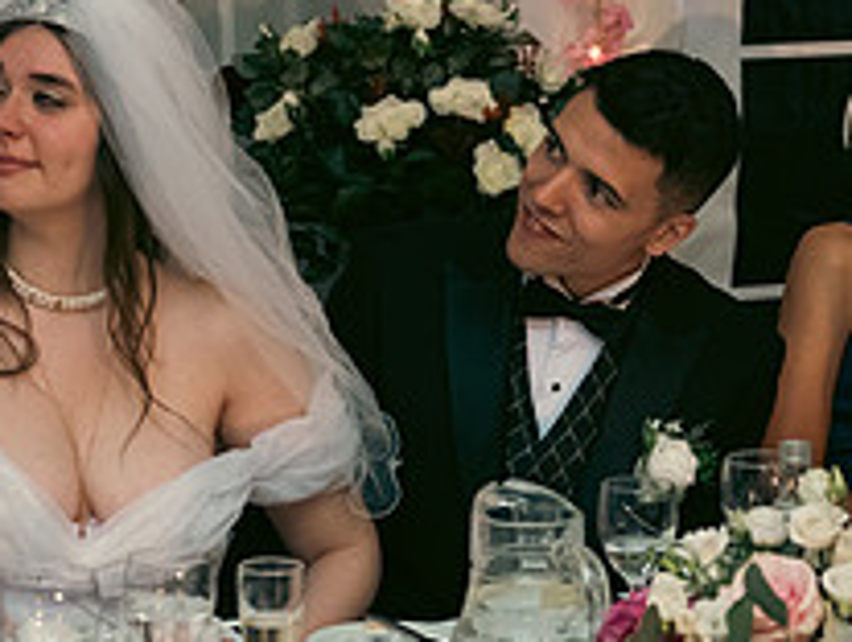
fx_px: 3846
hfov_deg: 12.5
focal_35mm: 156
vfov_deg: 9.5
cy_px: 364
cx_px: 794
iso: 800
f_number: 3.5
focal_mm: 58
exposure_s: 1/160
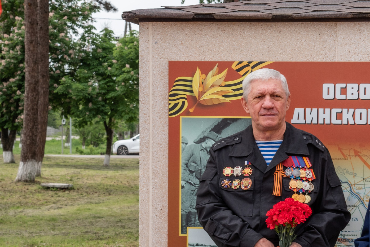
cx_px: 282
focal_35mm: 127
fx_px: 1306
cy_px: 176
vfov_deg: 10.8
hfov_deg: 16.0
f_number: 13
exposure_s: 1/160
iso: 320
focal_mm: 65
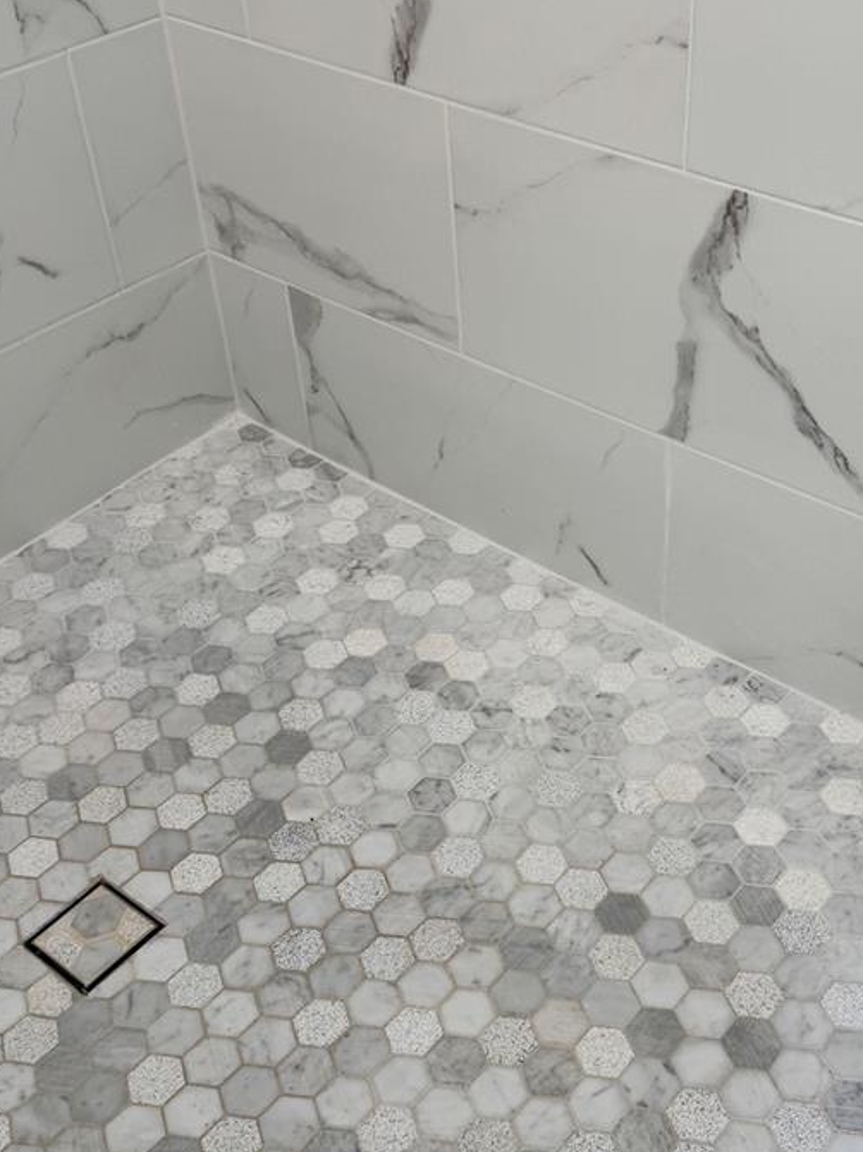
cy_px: 557
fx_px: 1430
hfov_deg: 33.3
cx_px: 571
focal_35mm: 43
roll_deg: +2.6
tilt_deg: -38.8
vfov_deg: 43.9
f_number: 1.78
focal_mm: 6.76
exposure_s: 1/170
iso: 64
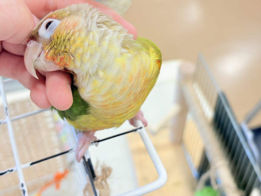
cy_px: 98
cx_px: 130
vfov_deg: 28.0
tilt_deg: -45.3
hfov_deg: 36.8
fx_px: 392
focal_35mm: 52
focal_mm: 5.96
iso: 64
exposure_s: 1/82
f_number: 1.6
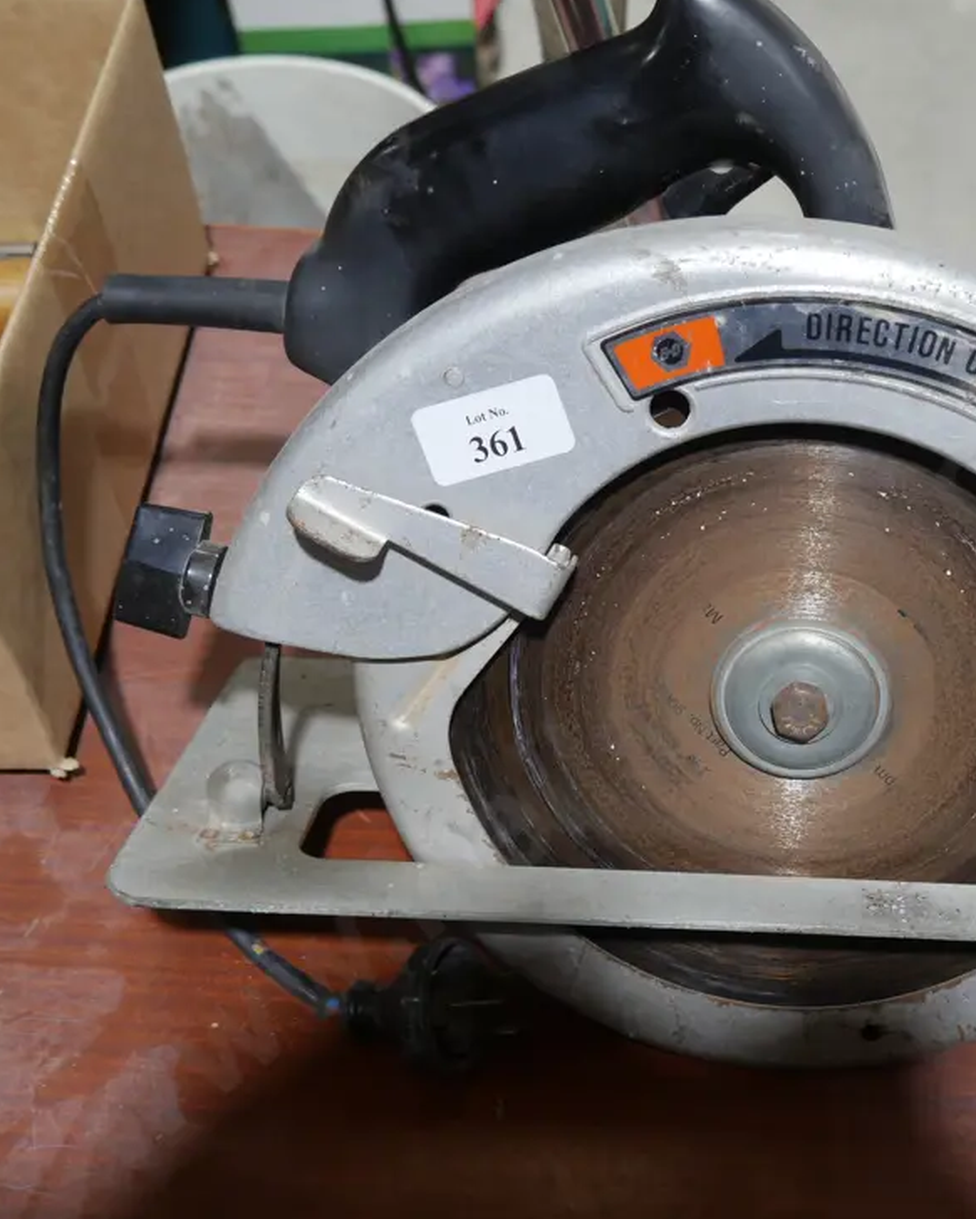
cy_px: 634
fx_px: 1985
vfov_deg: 34.1
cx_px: 775
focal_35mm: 55
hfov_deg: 27.1
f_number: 4.5
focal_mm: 20
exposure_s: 1/60
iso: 500
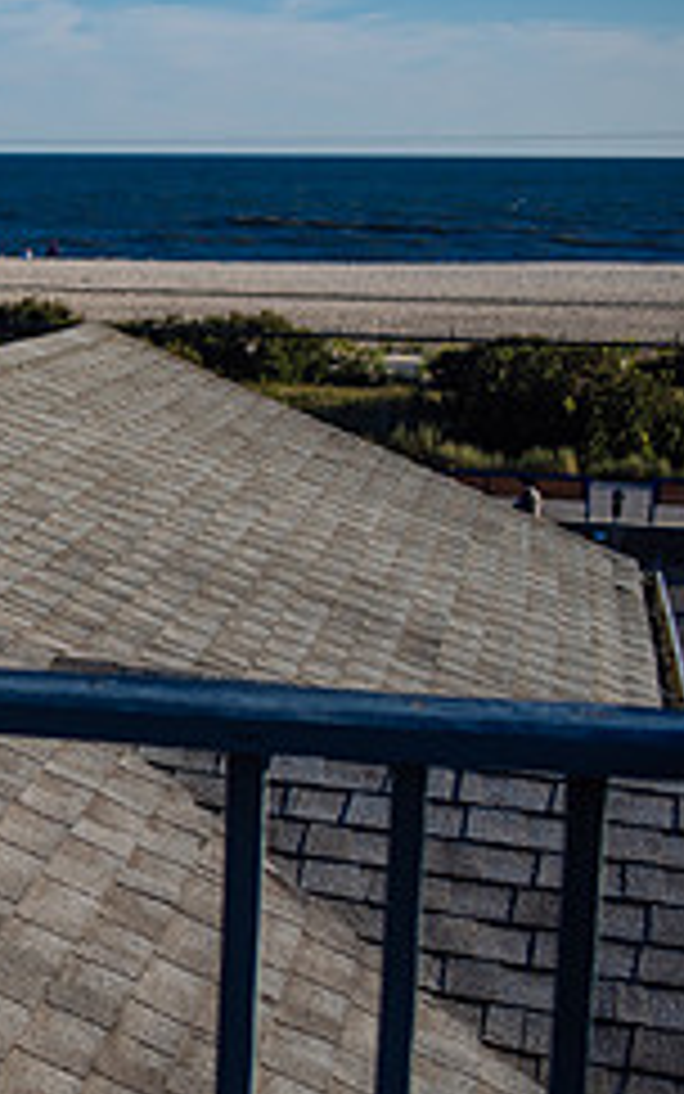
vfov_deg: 24.4
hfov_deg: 13.8
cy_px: 561
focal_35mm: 85
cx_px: -522
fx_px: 2534
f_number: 2.8
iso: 100
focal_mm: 35
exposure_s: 1/3200
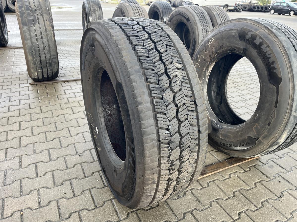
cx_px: 148
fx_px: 223
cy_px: 111
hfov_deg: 67.3
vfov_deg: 53.1
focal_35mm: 26
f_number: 1.6
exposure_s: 1/122
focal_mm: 5.1
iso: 40
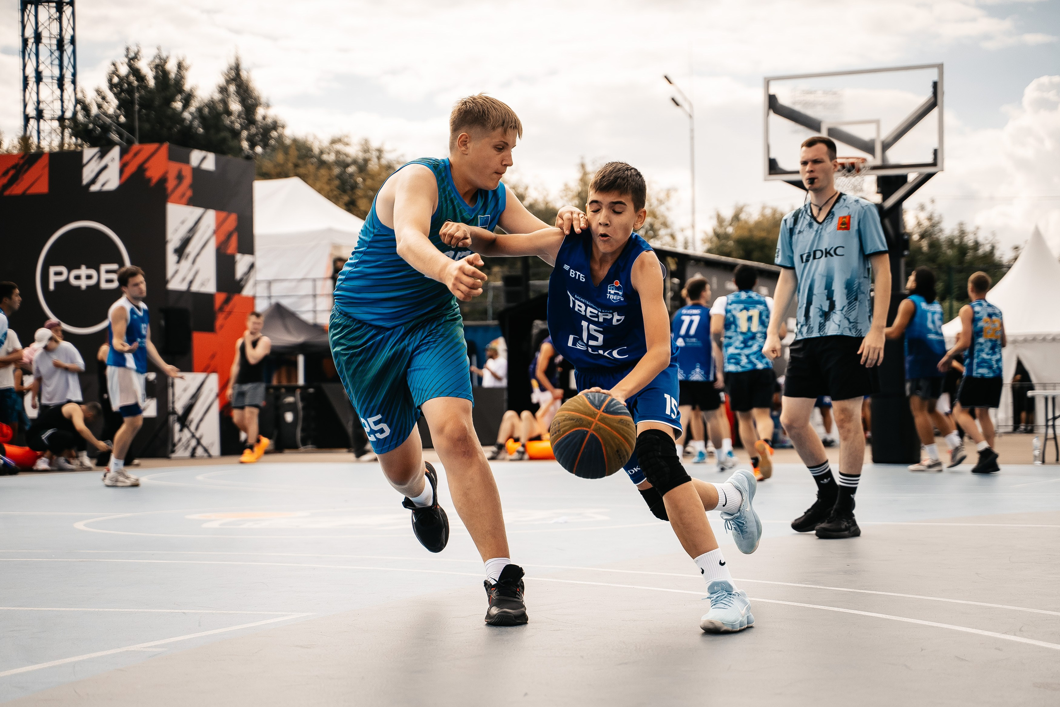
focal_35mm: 75
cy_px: 354
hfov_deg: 27.0
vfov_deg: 18.2
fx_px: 2208
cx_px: 530
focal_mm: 75
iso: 320
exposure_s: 1/4000
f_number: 3.5
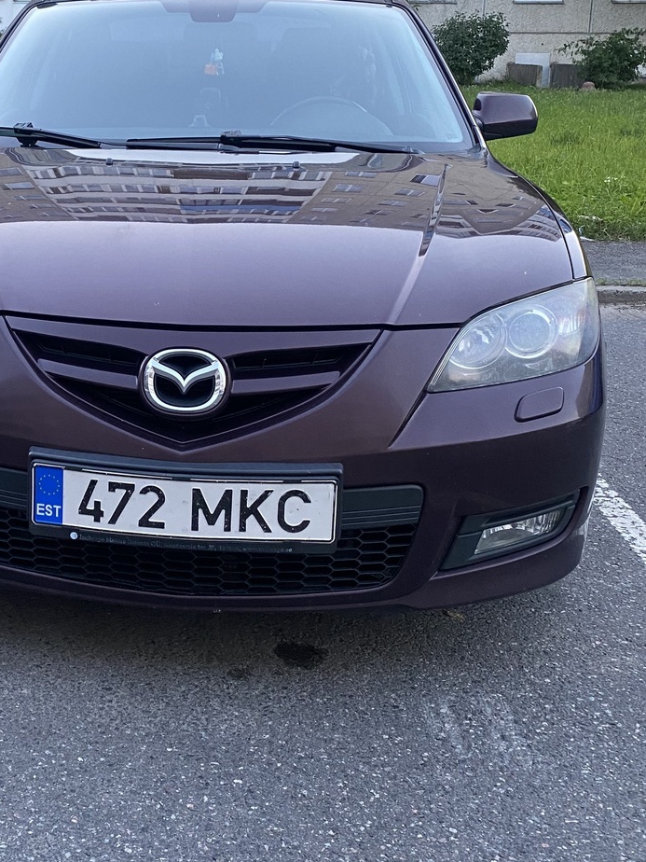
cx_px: 102
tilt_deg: -14.4
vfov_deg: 41.8
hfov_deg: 31.1
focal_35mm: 45
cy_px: 327
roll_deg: -0.5
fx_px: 1120
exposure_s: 1/72
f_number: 1.8
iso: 125
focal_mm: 4.25
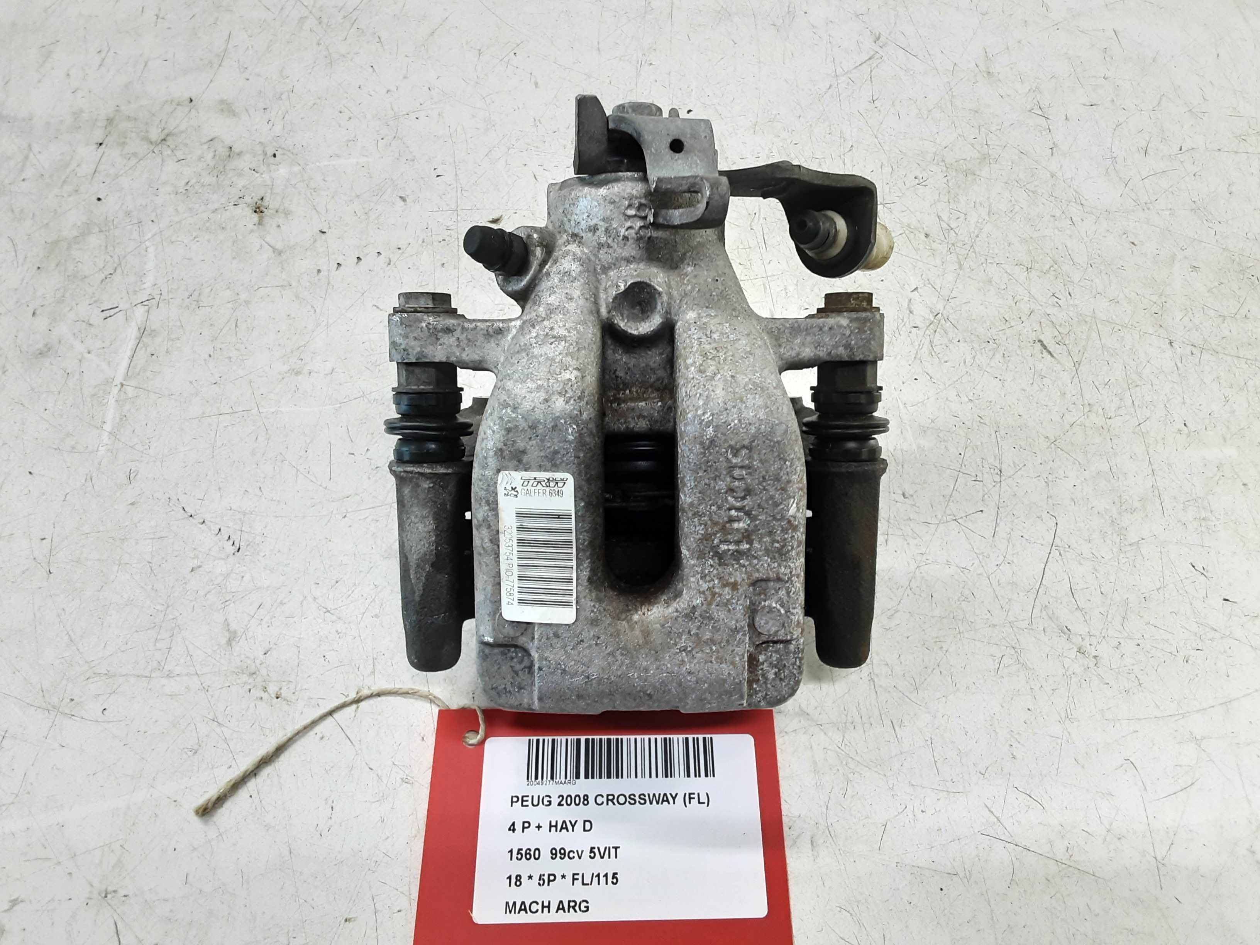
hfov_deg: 65.3
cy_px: 472
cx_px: 630
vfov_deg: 51.4
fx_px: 983
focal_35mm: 27
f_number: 1.9
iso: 100
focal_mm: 2.91
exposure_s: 1/50
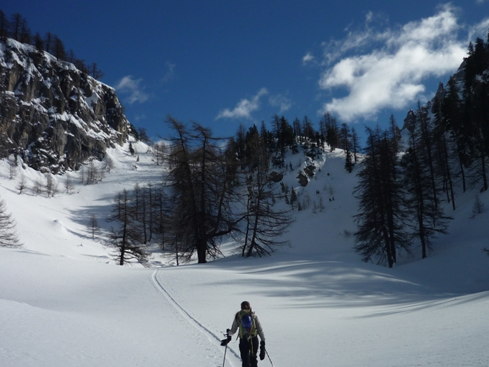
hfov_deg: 46.8
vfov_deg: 35.8
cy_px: 222
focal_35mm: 40
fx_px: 565
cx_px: 259
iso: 100
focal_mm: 5.5
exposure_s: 1/500
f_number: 8
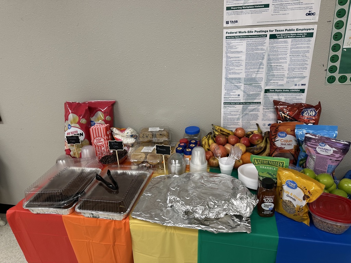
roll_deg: +2.3
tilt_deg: -22.6
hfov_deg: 71.6
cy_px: 132
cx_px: 176
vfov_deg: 56.8
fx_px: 243
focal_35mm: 24
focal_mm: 6.86
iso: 125
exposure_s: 1/60
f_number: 1.78
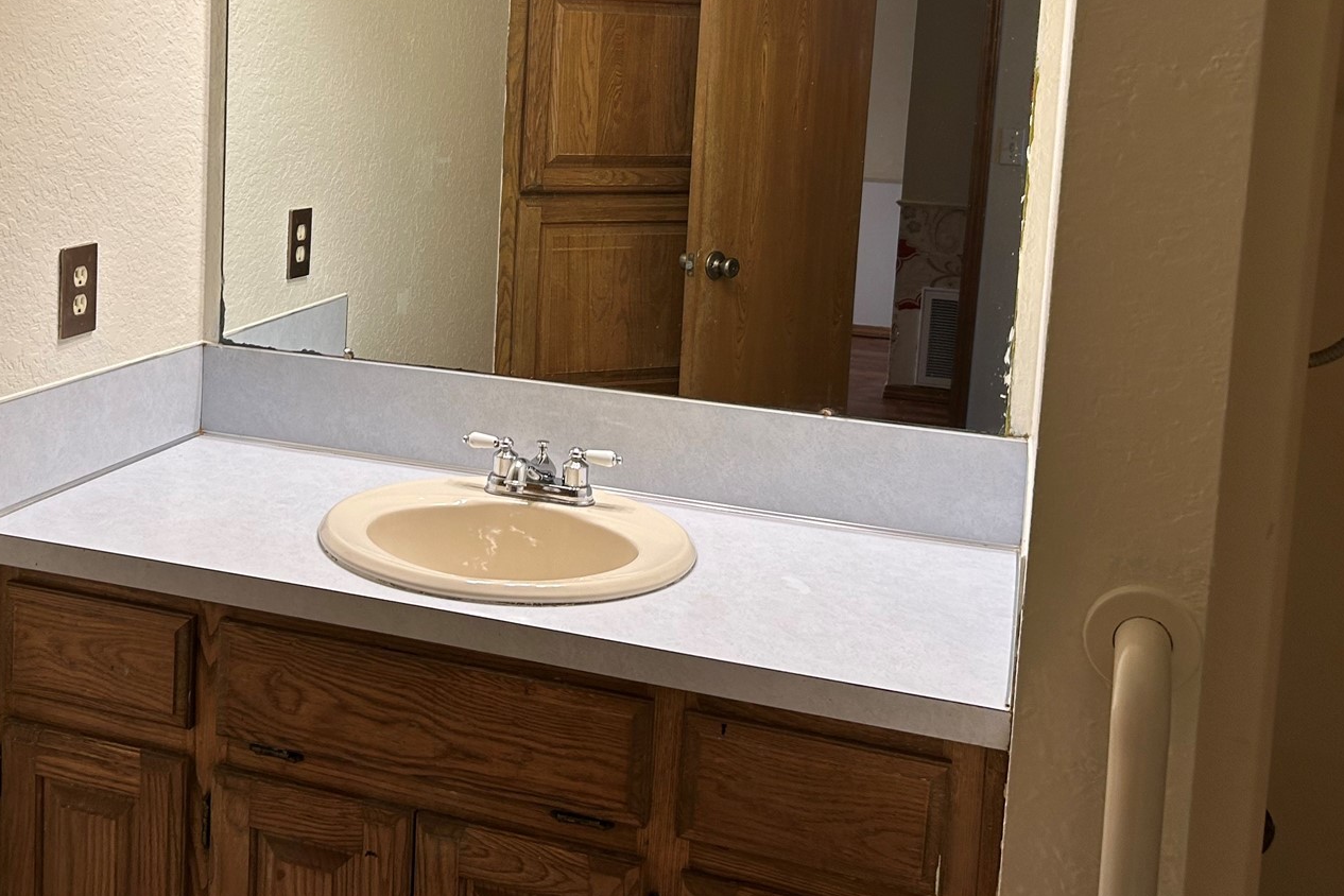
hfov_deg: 46.7
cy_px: 247
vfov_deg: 32.1
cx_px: 450
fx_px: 1531
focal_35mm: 41
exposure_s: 1/120
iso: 80
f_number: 1.5
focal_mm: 5.7
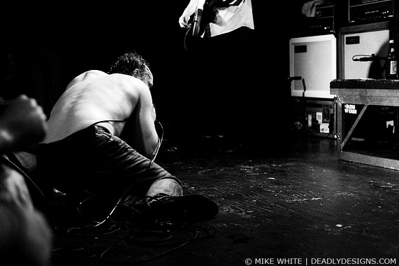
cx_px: 197
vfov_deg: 20.3
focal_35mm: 67
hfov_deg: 30.1
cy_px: 133
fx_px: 742
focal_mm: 44
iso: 1000
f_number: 2.8
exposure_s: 1/100
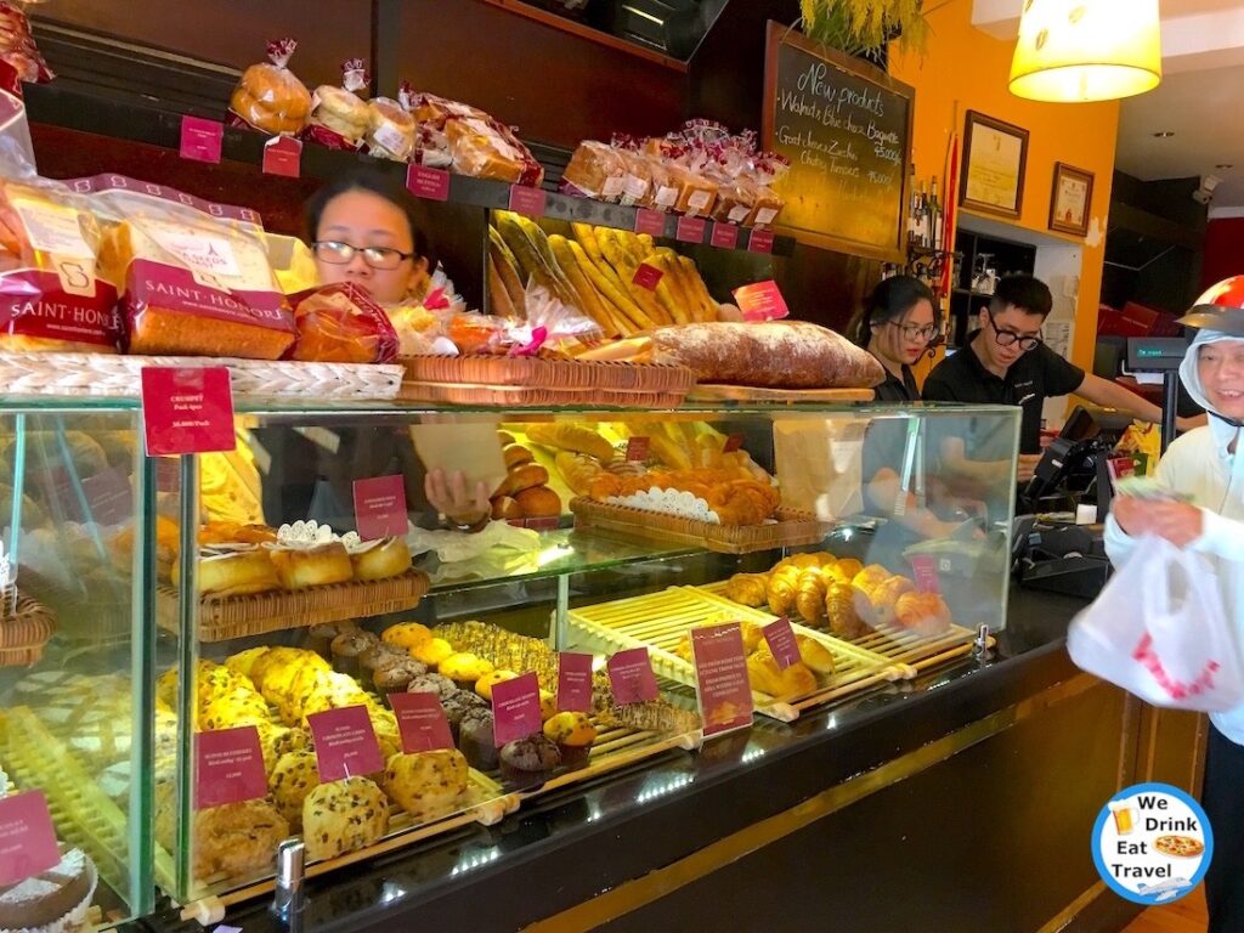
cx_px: 622
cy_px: 466
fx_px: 1042
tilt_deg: -5.3
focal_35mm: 29
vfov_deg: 48.2
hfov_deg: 61.7
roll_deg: -3.6
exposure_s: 1/17
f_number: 2.2
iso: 80
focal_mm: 4.15
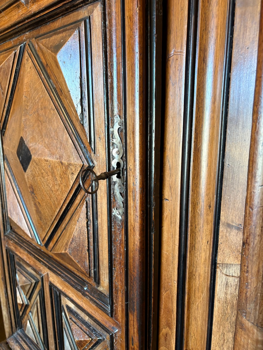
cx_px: 132
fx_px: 263
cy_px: 175
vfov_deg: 67.3
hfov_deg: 53.1
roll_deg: -0.8
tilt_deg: -9.9
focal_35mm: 26
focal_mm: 5.96
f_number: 1.6
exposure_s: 1/60
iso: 200
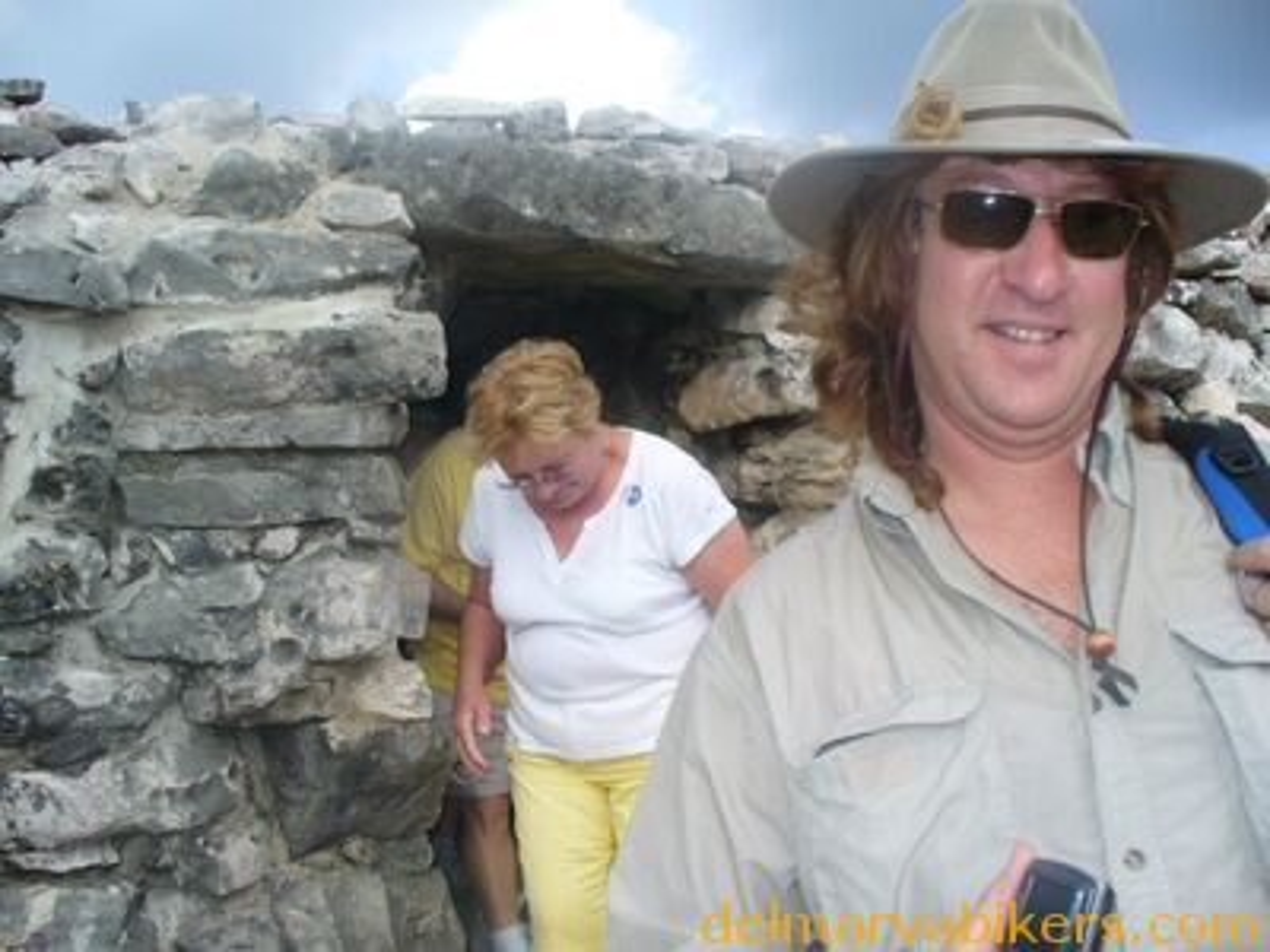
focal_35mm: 37
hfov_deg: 50.1
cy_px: 476
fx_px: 1357
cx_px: 635
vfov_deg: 38.7
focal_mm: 6.1
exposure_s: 1/160
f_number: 5.6
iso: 80
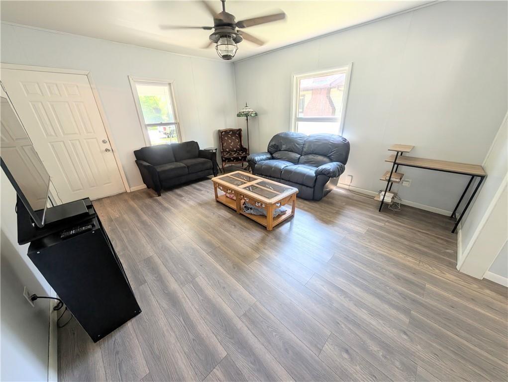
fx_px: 176
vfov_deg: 94.6
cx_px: 254
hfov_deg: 110.5
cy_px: 191
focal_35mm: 12
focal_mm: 2.02
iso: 47
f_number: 1.7
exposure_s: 1/78
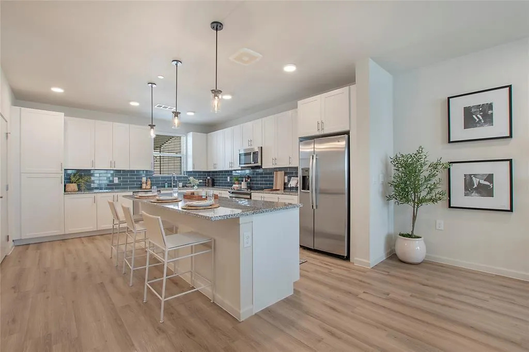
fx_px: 220
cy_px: 176
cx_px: 264
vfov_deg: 77.3
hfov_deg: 100.4
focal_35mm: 15
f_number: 5.6
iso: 100
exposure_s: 1/200
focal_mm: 10
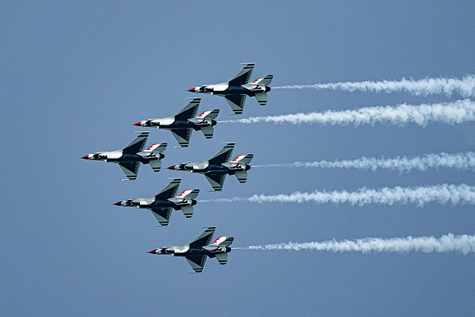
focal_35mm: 669
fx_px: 8824
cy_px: 155
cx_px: 199
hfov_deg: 3.1
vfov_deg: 2.1
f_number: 10
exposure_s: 1/2000
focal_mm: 400
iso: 640
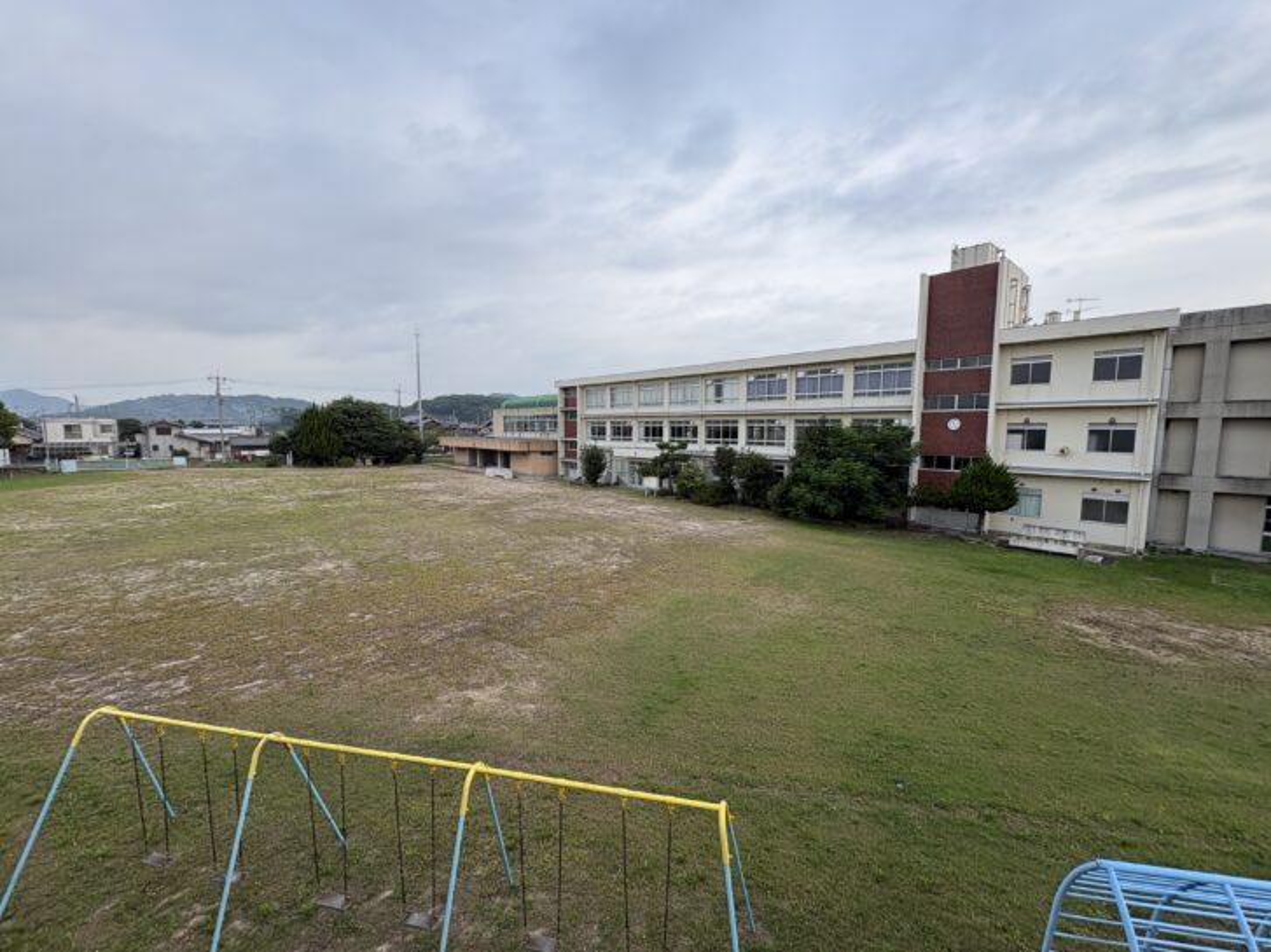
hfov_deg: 102.1
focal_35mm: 14
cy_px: 476
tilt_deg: -8.4
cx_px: 636
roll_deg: +0.0
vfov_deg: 85.7
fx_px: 514
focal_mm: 2.22
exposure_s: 1/394
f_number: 2.2
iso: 40
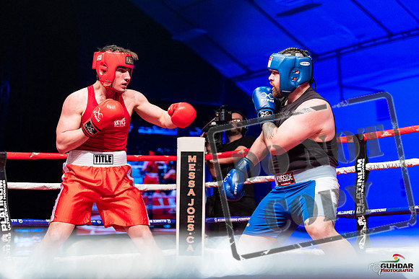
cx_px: 210
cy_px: 140
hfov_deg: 27.3
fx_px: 861
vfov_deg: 18.4
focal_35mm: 74
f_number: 3.2
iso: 4000
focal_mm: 74
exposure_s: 1/1000
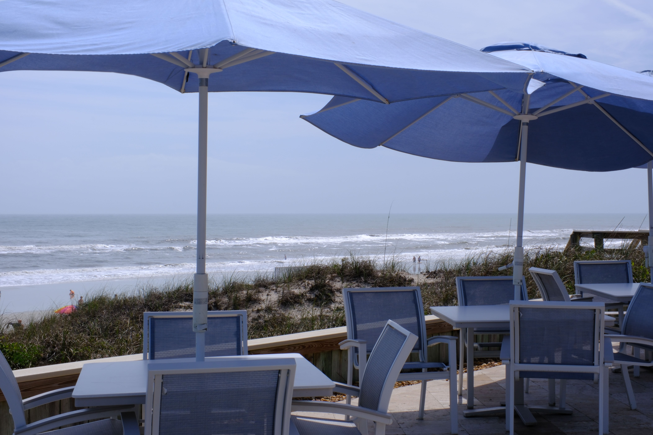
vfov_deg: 23.4
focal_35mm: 58
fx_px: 1052
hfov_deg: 34.5
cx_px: 326
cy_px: 218
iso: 160
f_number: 22
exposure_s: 1/80
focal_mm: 38.6
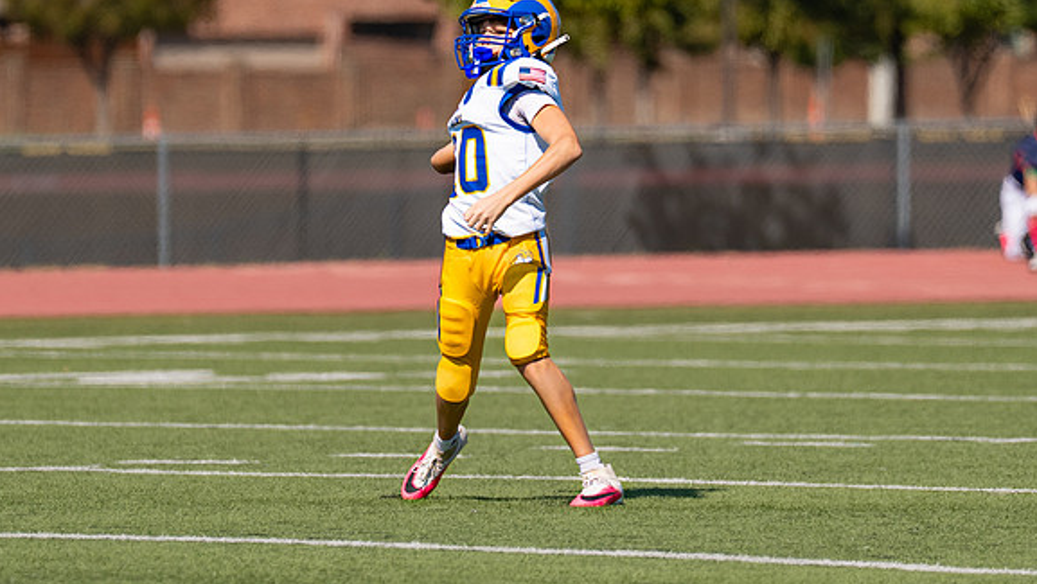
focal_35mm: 503
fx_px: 13836
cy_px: 166
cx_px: 466
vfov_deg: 2.4
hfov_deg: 4.3
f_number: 2.8
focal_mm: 200
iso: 125
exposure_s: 1/3200
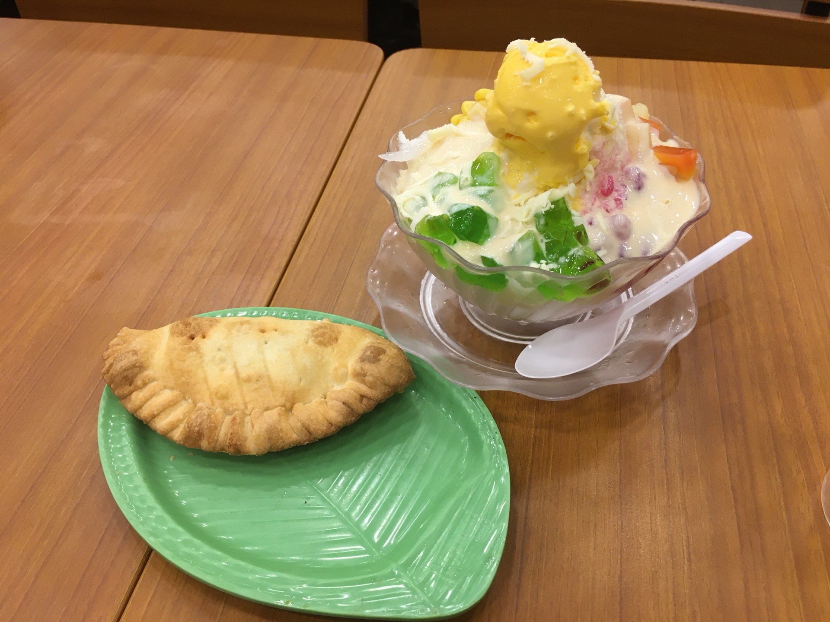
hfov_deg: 61.7
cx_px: 415
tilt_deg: -44.0
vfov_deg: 48.2
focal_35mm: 29
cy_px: 311
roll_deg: +2.3
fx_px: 695
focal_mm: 4.15
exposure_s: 1/30
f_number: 2.2
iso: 50
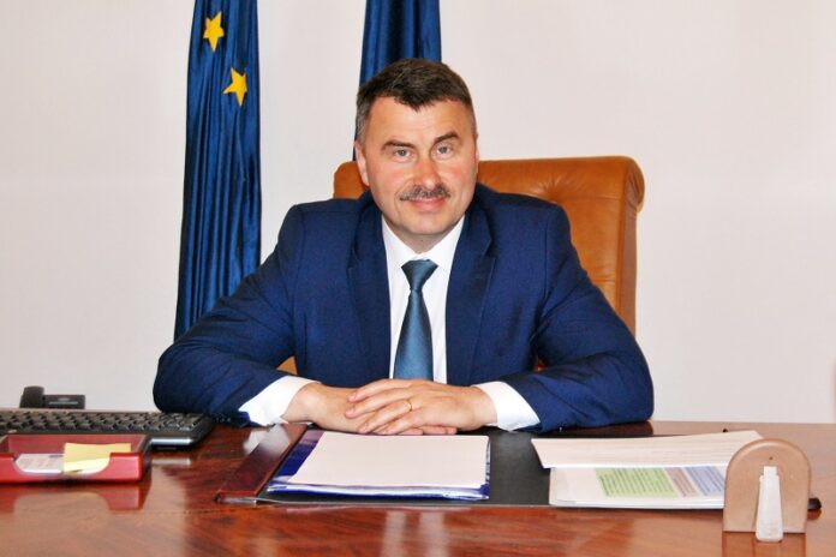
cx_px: 418
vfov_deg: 28.1
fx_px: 1115
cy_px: 278
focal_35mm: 48
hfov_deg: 41.1
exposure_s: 1/40
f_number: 5.6
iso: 800
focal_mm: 32
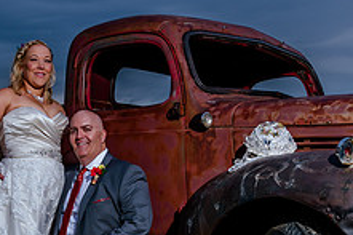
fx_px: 803
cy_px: 223
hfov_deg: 24.8
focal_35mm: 82
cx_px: 195
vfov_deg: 16.4
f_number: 7.1
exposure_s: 1/125
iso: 160
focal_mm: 27
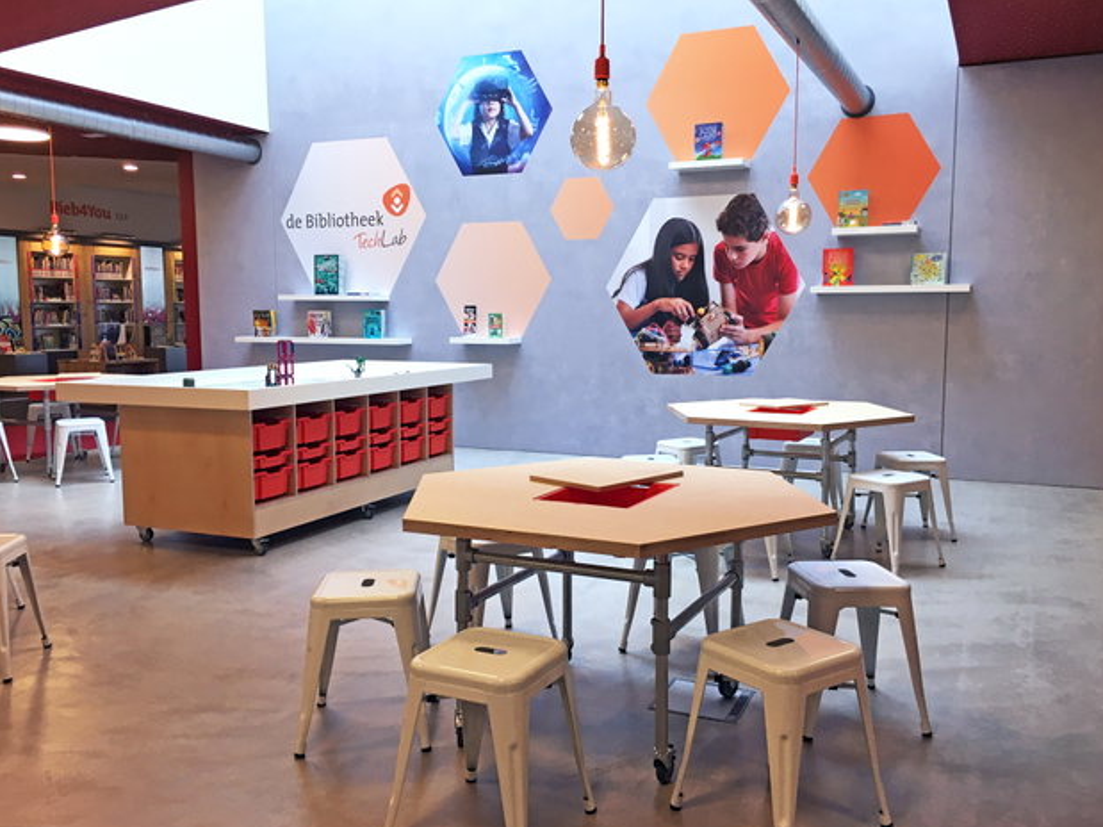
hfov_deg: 60.0
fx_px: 956
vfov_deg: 46.8
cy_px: 412
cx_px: 568
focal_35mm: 30
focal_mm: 4.15
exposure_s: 1/33
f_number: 2.2
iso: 32
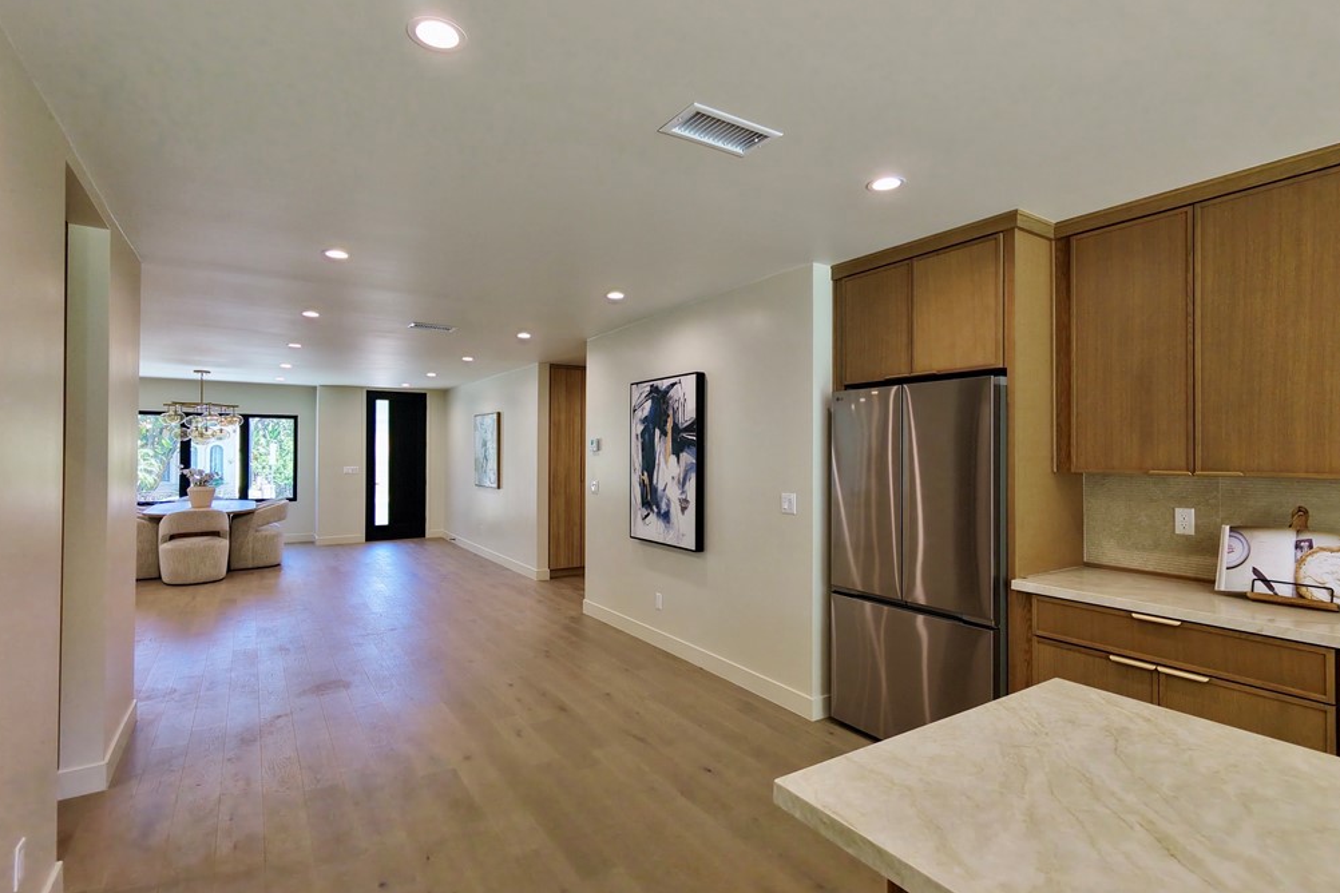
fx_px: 633
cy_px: 445
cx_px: 675
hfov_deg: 93.3
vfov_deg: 70.4
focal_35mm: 17
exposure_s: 1/50
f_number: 2.2
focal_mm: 3.05
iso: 310
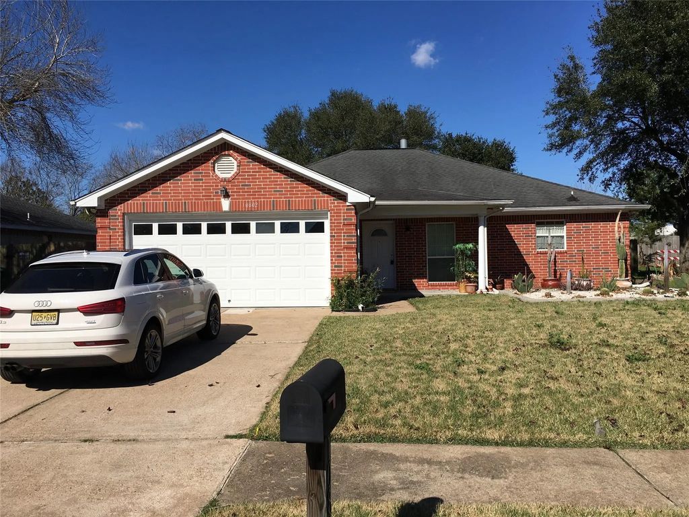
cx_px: 344
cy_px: 258
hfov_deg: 61.7
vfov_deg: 48.2
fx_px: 577
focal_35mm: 29
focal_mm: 4.15
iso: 25
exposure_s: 1/3077
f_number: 2.2
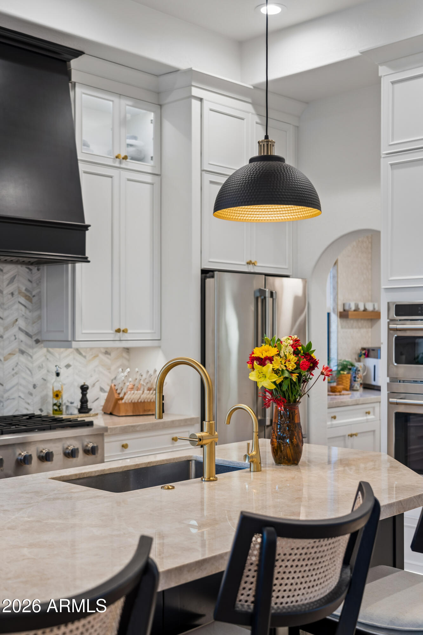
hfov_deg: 31.2
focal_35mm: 43
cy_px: 318
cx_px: 212
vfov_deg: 45.4
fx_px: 758
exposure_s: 1/25
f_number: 4
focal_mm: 43
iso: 200
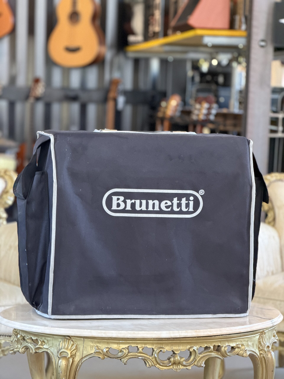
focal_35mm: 100
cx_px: 142
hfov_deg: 14.8
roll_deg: -2.8
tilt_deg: -5.6
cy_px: 190
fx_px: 1094
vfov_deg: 19.6
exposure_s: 1/62
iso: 640
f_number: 2.8
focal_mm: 16.89
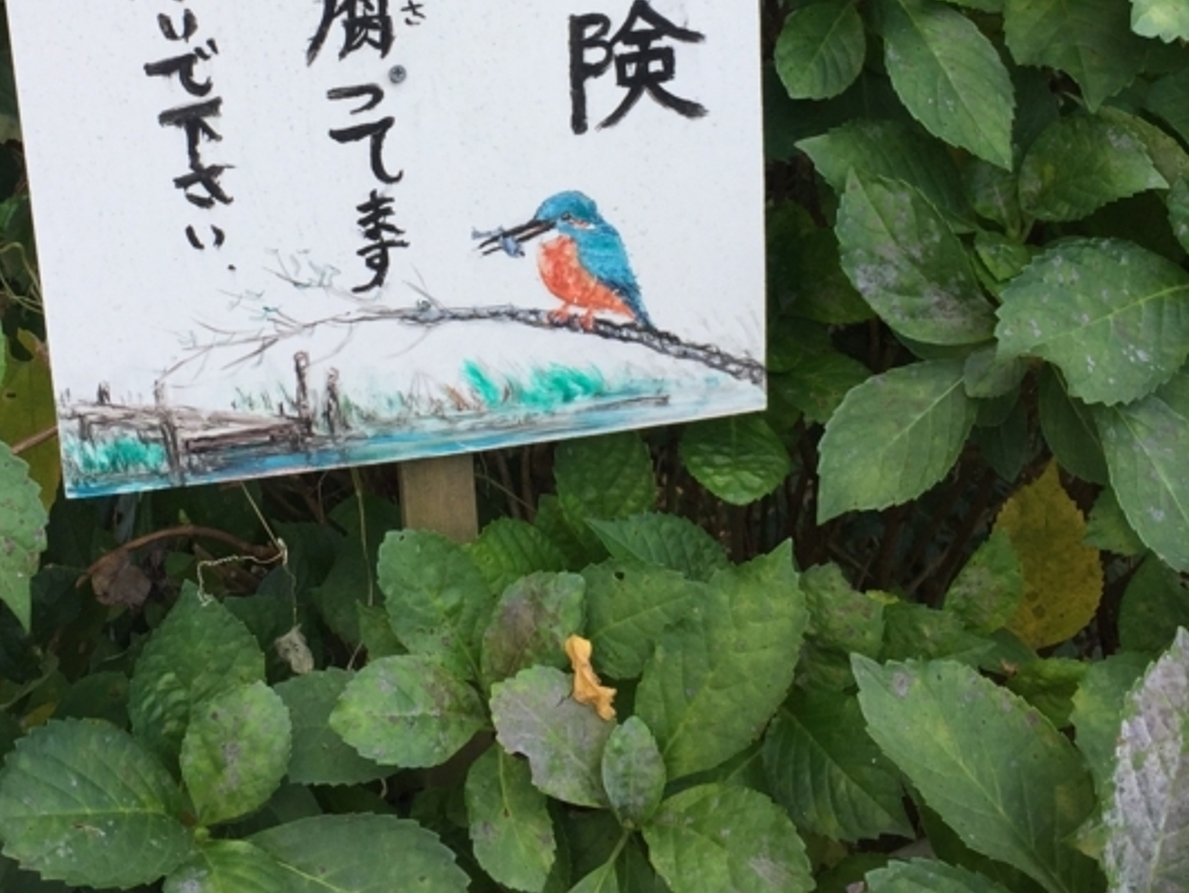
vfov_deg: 25.2
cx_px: 491
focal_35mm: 56
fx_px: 1924
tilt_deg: -10.5
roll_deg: +2.9
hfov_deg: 34.3
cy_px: 72
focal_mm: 4.15
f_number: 2.2
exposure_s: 1/153
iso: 32
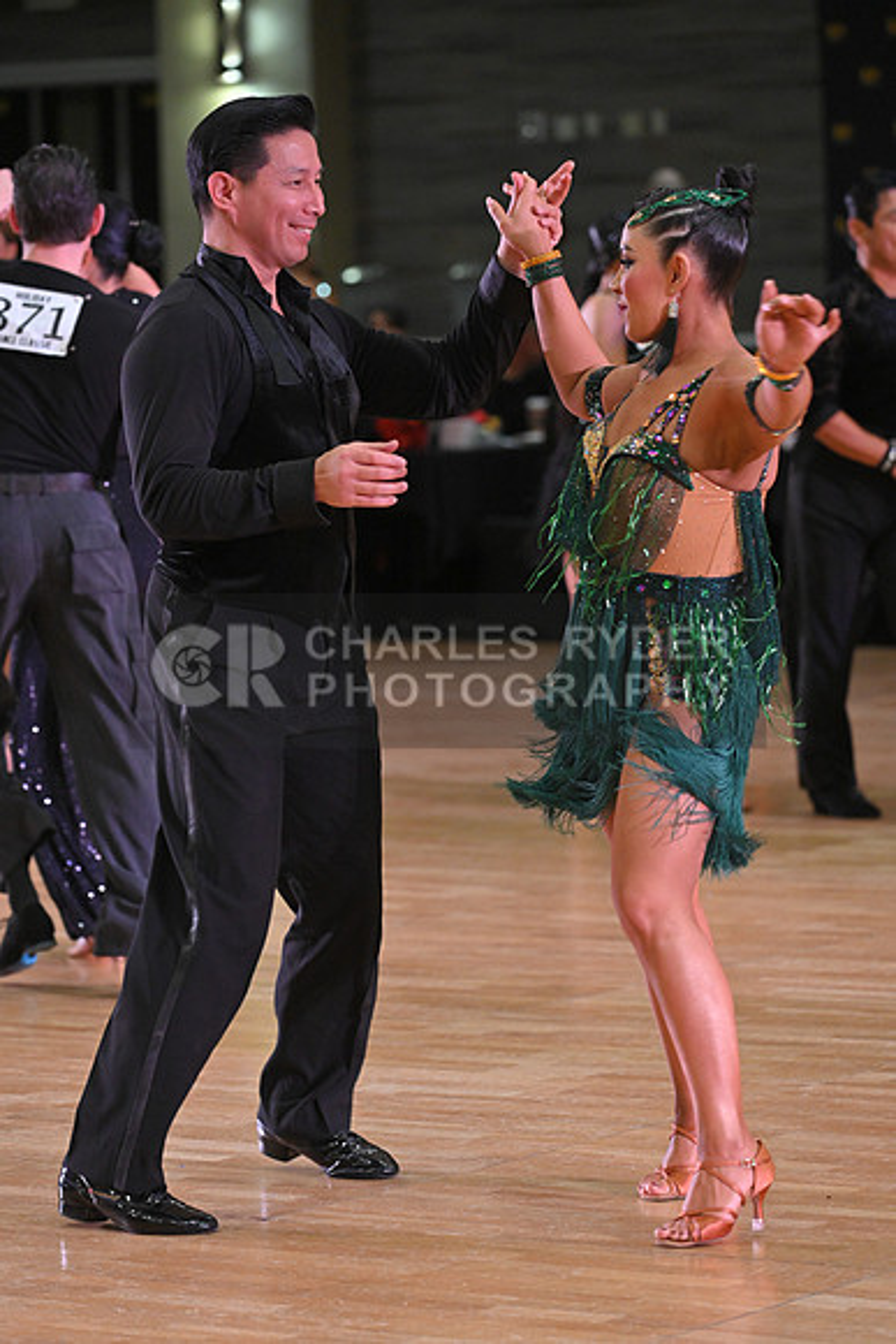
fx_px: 5969
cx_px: 448
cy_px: 672
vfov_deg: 12.8
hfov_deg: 8.6
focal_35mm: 160
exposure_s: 1/320
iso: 3200
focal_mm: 160
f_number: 5
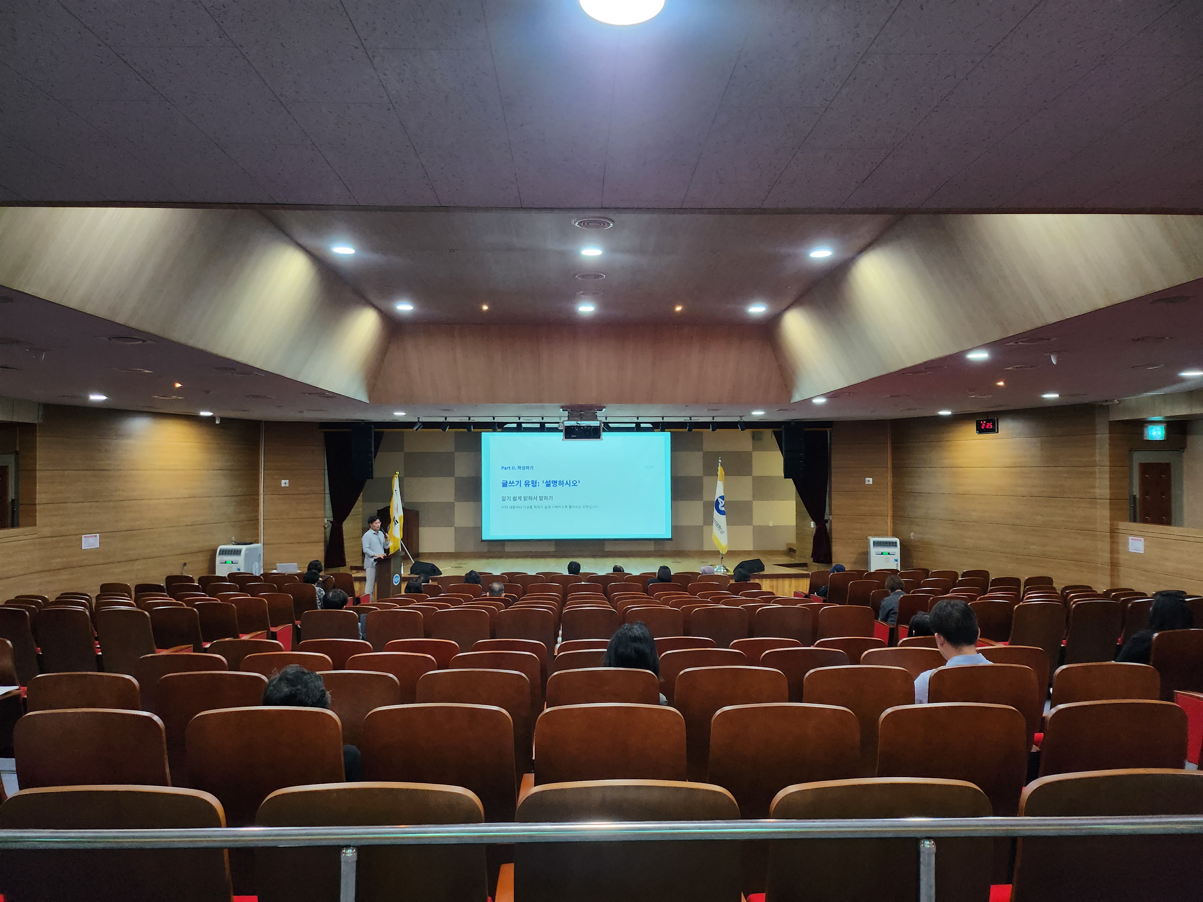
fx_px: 834
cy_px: 451
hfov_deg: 71.6
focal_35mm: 24
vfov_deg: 56.8
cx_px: 602
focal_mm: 5
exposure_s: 1/120
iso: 200
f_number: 1.8
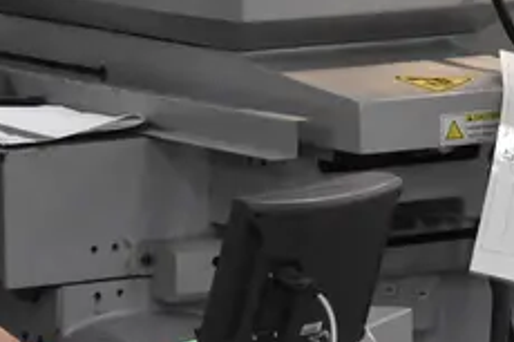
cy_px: -165
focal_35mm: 276
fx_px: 3933
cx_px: 143
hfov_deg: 7.5
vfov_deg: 4.9
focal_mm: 55
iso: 4000
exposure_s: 1/100
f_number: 9
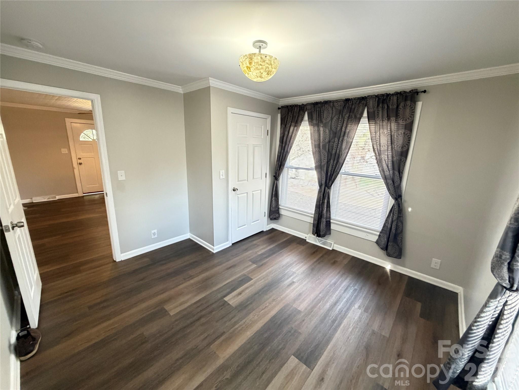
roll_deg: -1.2
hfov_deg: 102.1
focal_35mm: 14
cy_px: 195
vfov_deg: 85.7
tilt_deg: -13.5
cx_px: 260
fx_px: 210
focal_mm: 2.22
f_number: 2.2
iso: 500
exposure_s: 1/60
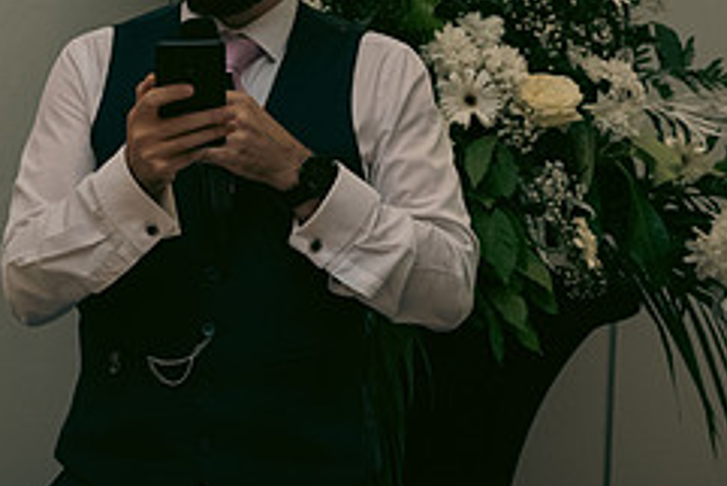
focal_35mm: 149
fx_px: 3011
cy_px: 101
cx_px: 196
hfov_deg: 13.7
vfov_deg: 9.2
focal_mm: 62
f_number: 3.5
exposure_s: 1/160
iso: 2000
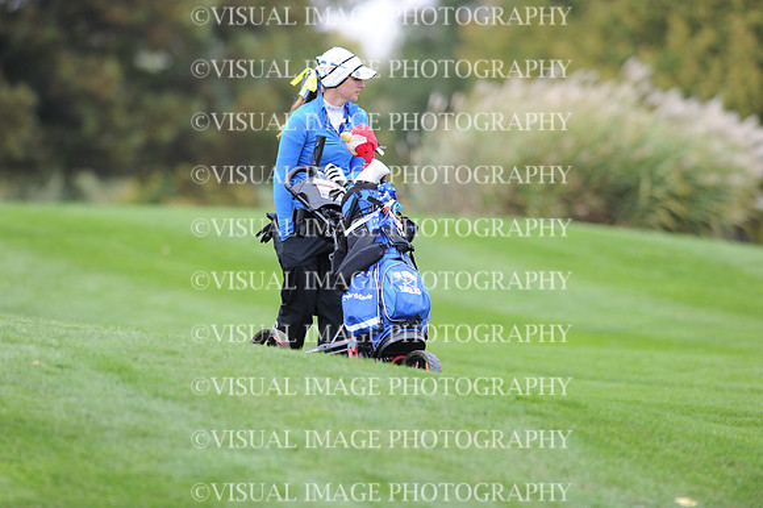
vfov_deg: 3.4
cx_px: 382
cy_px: 254
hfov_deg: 5.2
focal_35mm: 400
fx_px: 8473
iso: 1000
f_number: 4
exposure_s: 1/2000
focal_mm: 400
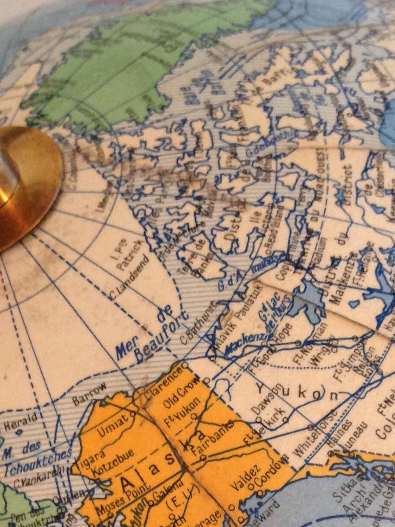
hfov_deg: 19.9
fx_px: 1126
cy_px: 530
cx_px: 219
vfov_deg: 25.0
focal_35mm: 74
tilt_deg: -45.4
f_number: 2.4
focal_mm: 4.28
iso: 250
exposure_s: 1/17
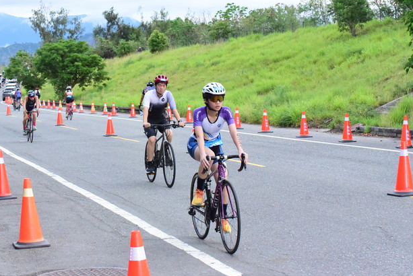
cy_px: 103
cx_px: 160
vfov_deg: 15.4
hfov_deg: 22.8
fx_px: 1022
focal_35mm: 89
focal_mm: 70
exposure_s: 1/2000
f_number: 11
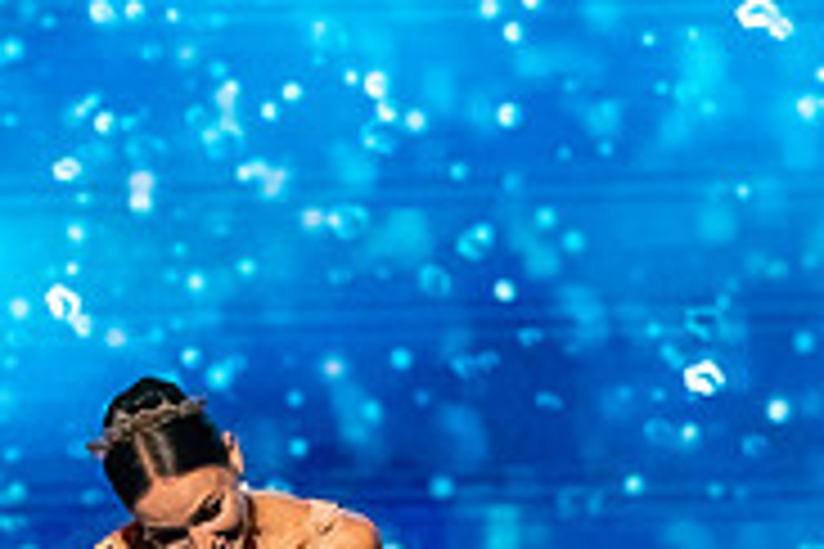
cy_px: 594
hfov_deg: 1.8
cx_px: -6
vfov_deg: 1.2
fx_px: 26526
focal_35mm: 1159
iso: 6400
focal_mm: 309
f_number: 5.6
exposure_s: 1/400
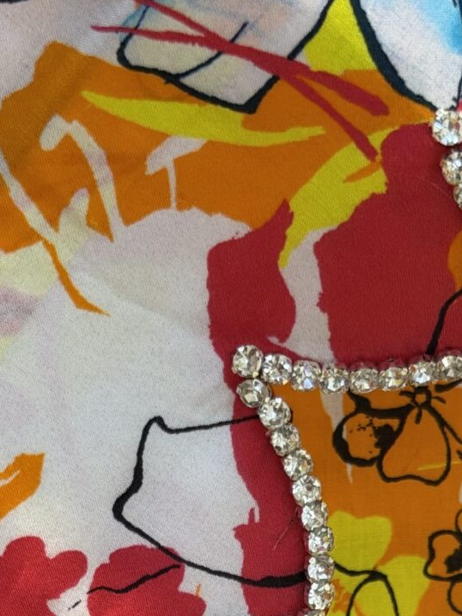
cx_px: 238
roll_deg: +9.7
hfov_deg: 11.9
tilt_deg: -26.6
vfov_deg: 15.2
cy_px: 724
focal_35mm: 125
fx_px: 2224
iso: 200
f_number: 1.78
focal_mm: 6.76
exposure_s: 1/50
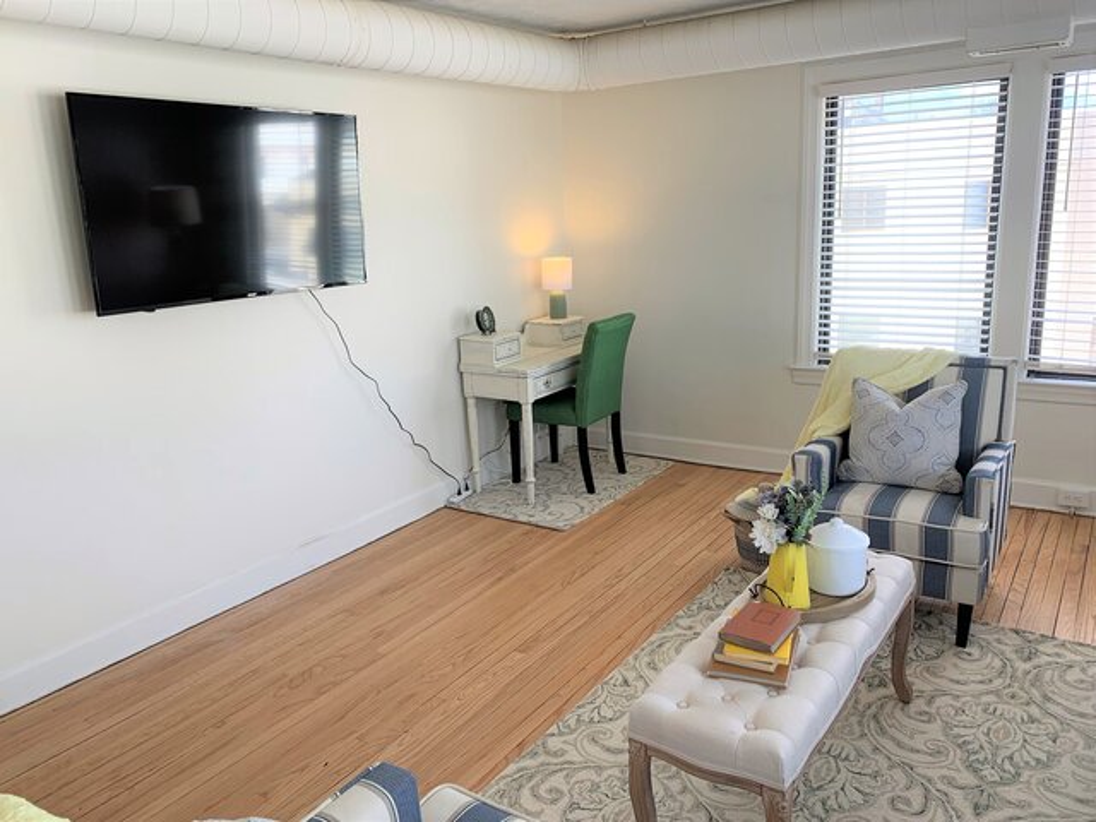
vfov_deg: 53.1
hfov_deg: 67.3
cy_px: 411
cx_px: 548
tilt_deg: -10.5
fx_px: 823
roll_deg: -0.3
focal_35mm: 26
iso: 25
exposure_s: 1/122
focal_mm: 4.25
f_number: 1.8
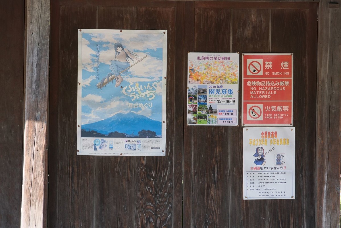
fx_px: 1923
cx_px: 170
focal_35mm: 203
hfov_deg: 10.1
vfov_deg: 6.8
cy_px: 114
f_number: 13
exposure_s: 1/60
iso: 800
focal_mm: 135
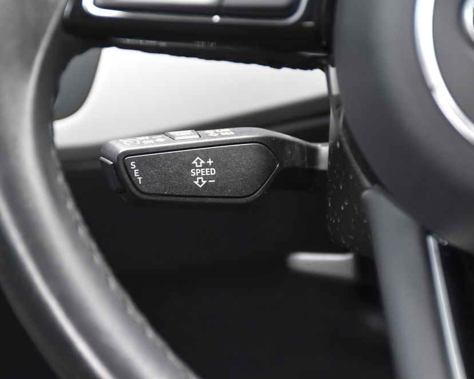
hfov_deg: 11.9
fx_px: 2266
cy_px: 190
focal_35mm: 162
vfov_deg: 9.6
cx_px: 195
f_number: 5.3
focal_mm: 95
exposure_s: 1/125
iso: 2000
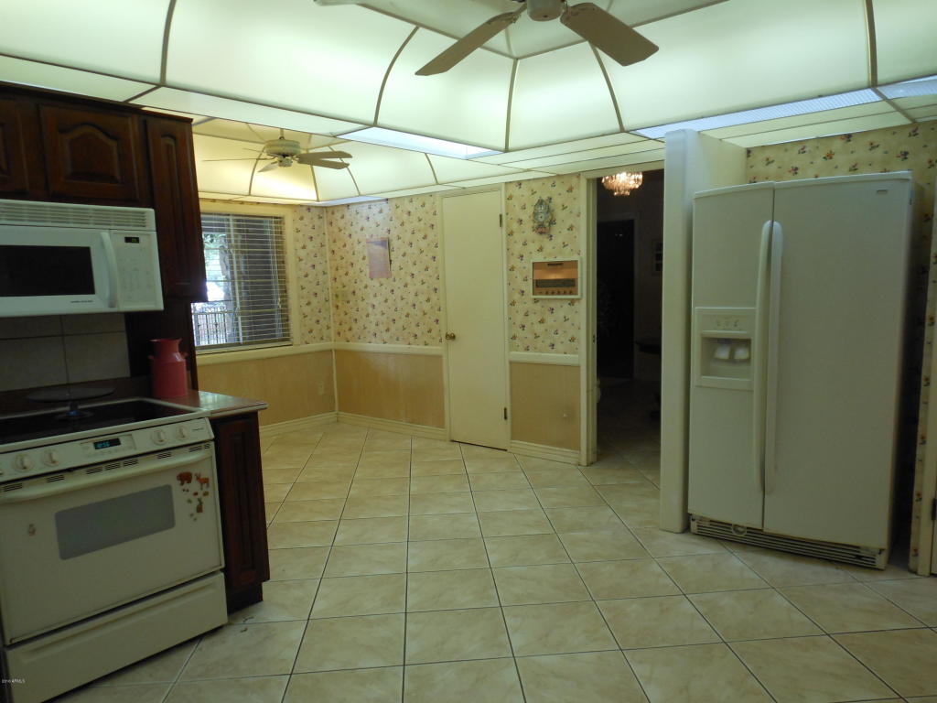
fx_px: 677
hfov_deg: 69.4
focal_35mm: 25
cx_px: 468
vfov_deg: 54.9
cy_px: 352
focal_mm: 4.5
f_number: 3.2
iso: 160
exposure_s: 1/30
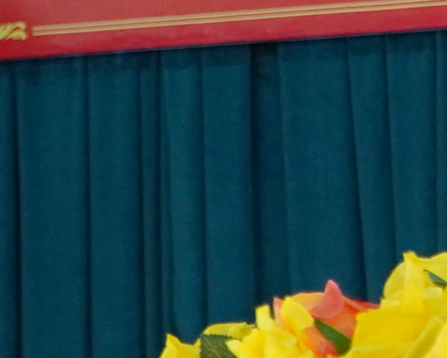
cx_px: 1232
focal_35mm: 197
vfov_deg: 7.8
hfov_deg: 8.5
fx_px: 2607
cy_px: -101
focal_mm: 22
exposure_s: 1/160
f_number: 4
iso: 1250
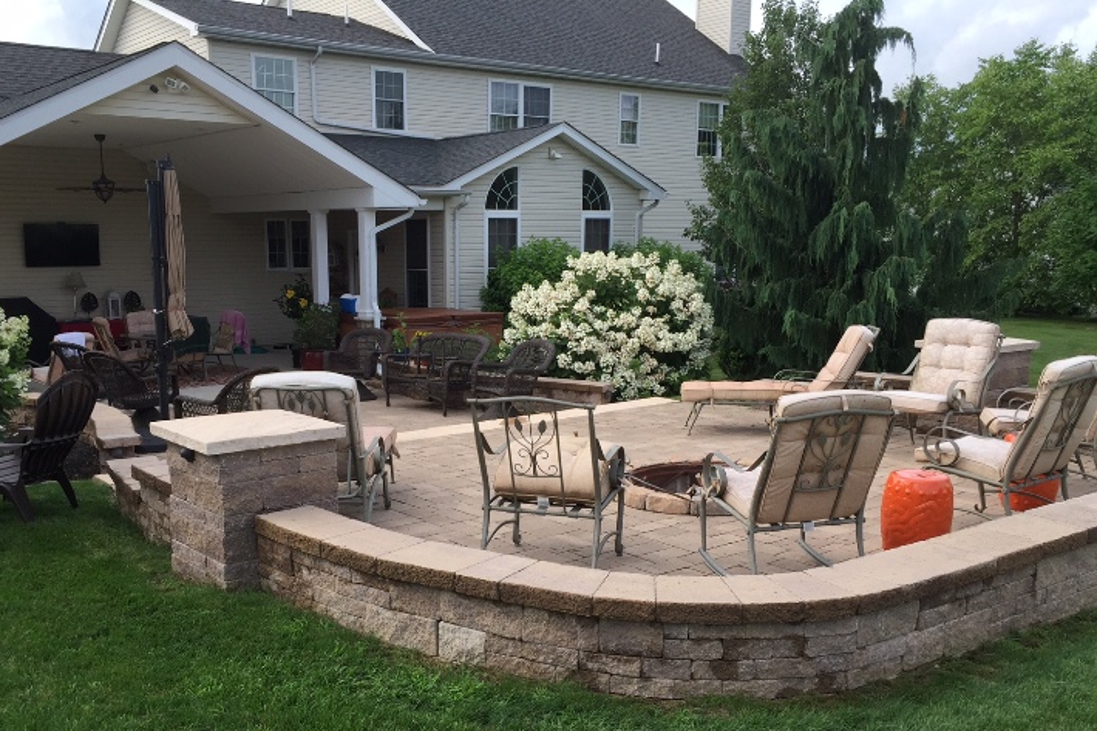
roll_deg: -1.9
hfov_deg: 55.7
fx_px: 1036
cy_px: 462
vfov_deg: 38.6
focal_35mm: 34
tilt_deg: -11.2
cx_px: 494
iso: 32
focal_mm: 4.15
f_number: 2.2
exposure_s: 1/860
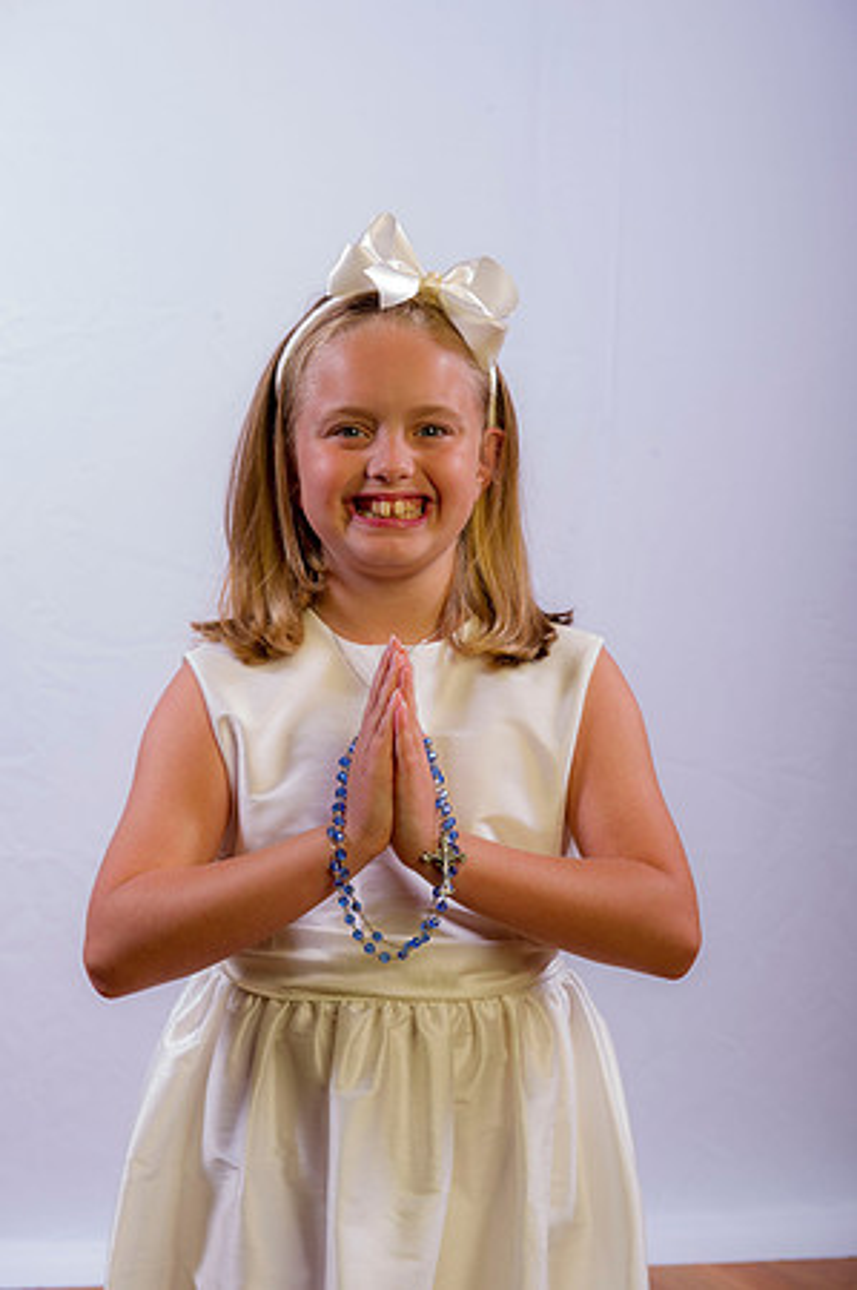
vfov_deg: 32.4
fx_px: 2219
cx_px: 428
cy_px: 645
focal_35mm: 62
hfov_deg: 21.9
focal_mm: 62
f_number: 8
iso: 100
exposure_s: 1/200
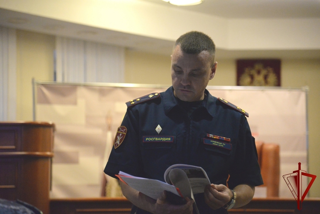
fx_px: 996
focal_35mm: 112
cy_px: 107
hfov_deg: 18.3
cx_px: 160
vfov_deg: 12.2
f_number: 4
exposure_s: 1/250
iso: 6400
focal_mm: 112
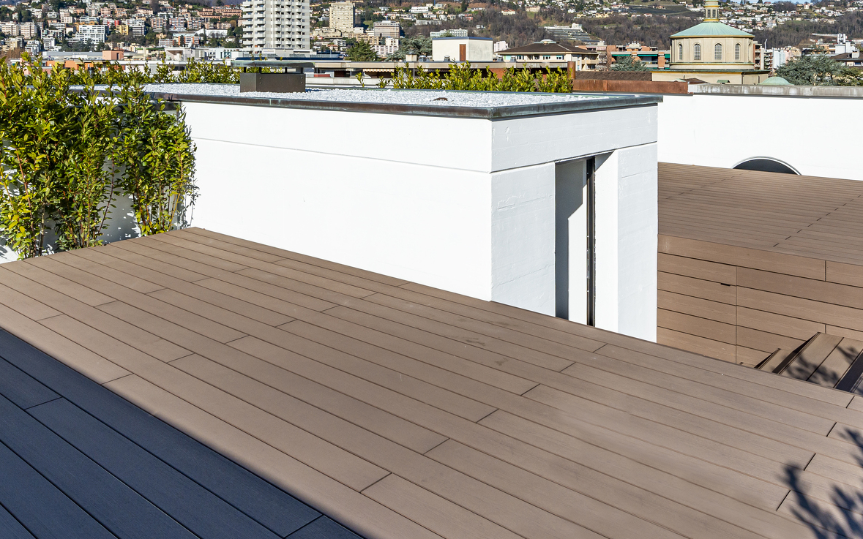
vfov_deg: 37.6
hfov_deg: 61.1
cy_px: 41
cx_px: 472
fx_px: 729
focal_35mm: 31
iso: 100
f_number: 9
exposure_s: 1/500
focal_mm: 14
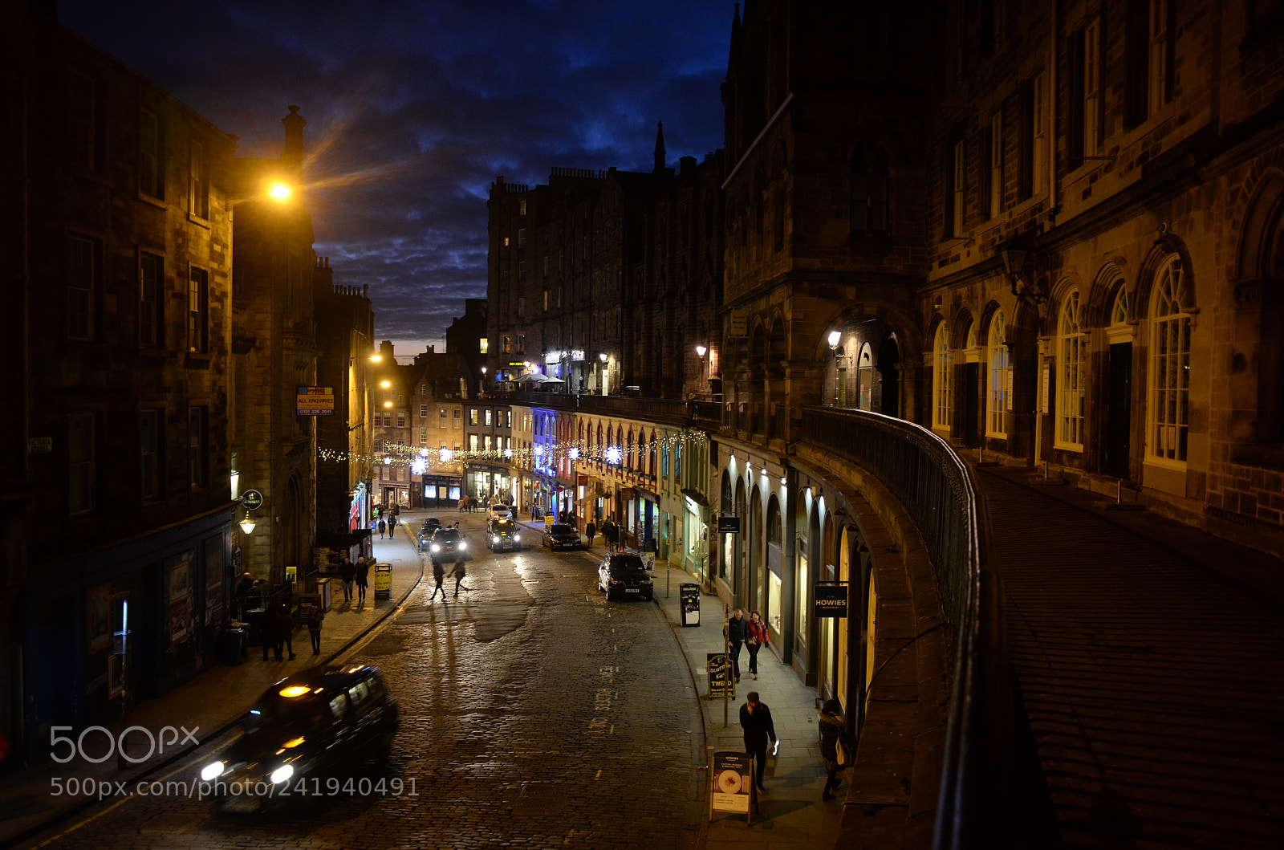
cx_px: 642
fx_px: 996
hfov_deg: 65.6
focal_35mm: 28
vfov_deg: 46.2
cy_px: 425
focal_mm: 18.5
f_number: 2.8
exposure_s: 1/20
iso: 800
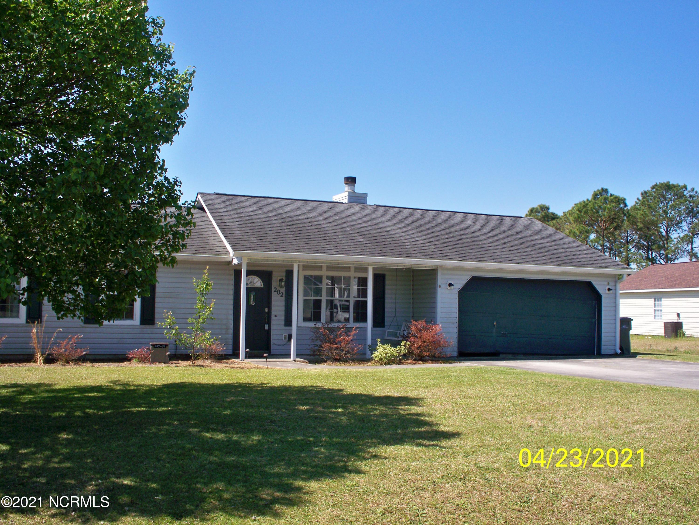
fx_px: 707
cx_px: 350
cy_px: 262
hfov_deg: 52.6
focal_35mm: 35
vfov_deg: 40.7
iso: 80
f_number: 4.8
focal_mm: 7.54
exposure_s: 1/500
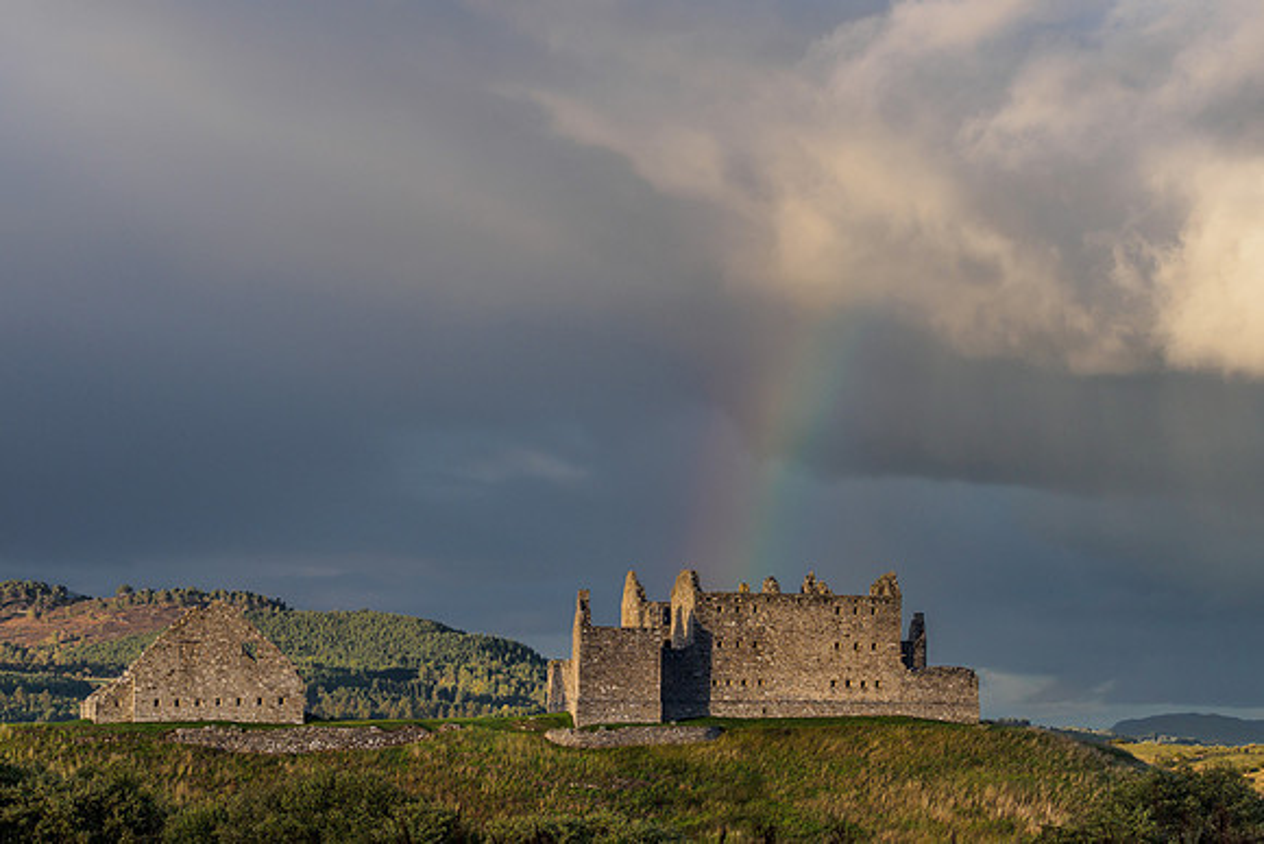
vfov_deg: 12.0
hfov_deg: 17.9
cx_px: 632
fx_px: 4018
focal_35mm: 114
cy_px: 475
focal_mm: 55
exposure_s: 1/400
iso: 200
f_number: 5
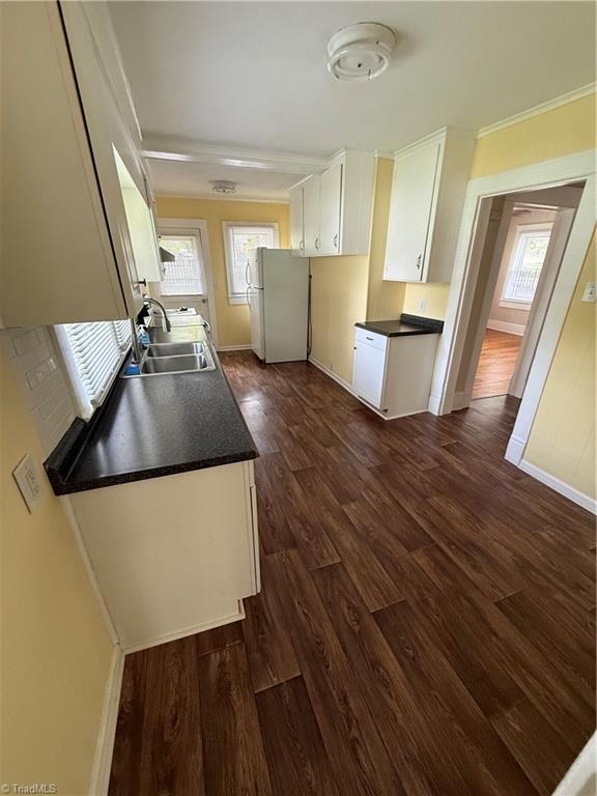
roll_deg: -0.2
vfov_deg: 102.1
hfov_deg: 85.7
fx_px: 322
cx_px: 298
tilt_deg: -22.7
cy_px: 398
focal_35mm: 14
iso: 400
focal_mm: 2.22
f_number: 2.2
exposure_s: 1/60
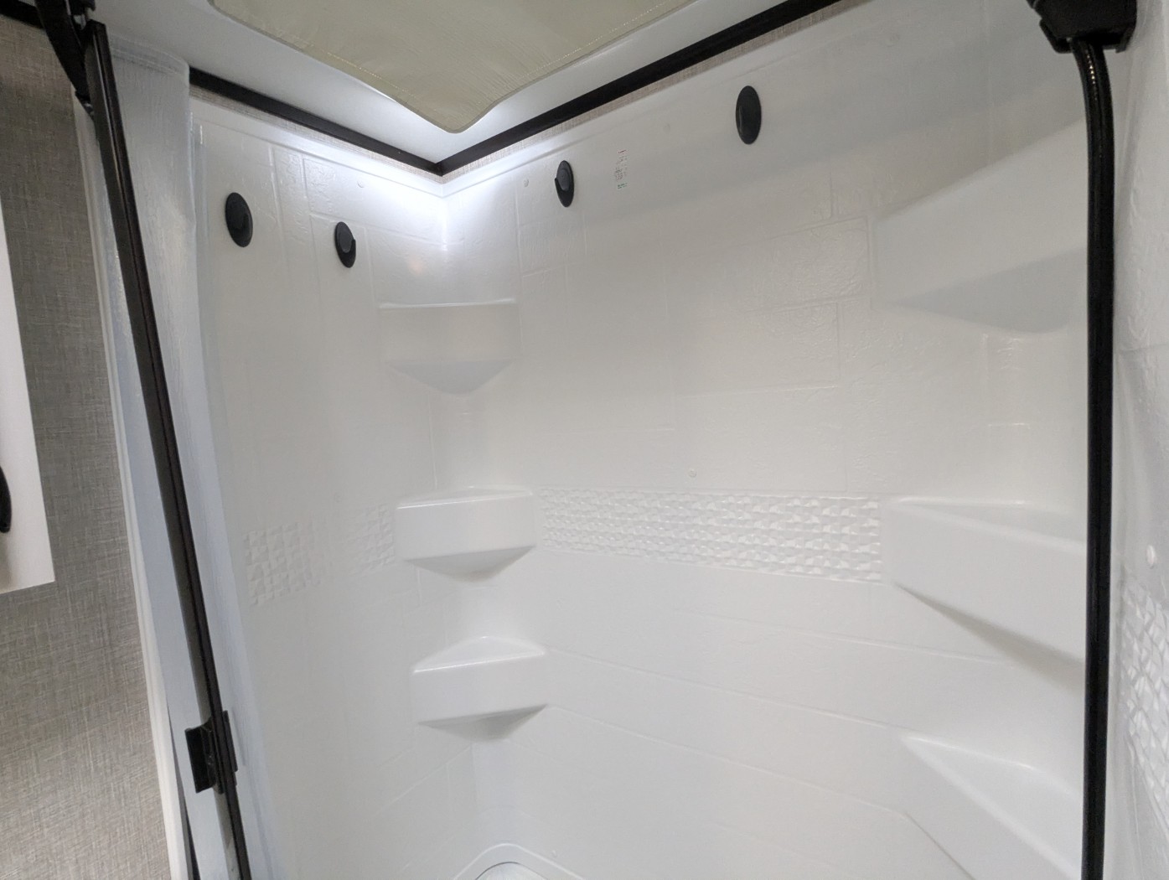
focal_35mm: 16
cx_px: 584
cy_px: 440
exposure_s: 1/101
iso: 366
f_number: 2.2
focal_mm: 2.35
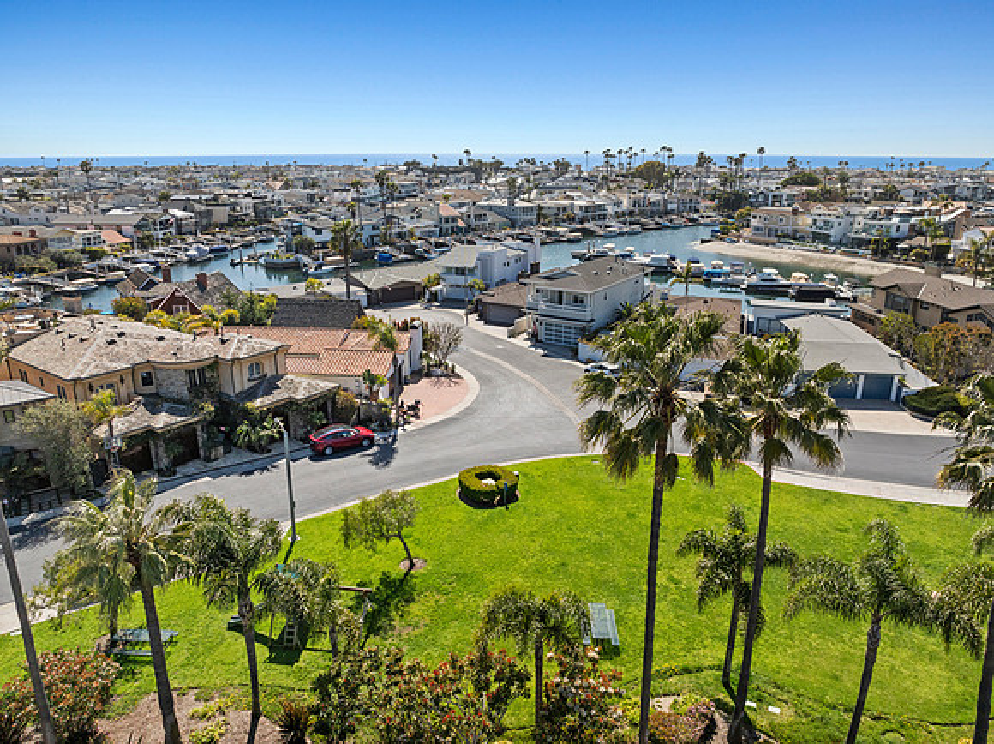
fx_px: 689
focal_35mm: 24
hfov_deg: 71.6
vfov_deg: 56.7
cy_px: 372
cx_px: 497
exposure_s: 1/5000
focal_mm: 12.29
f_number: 2.8
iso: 150
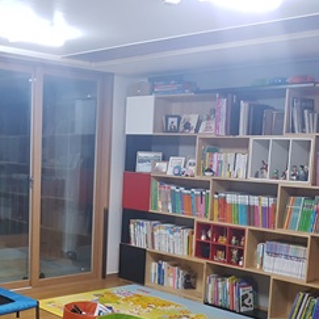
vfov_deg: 33.1
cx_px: 92
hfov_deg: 32.9
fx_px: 532
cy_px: 216
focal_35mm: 51
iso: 200
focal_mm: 4.2
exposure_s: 1/24
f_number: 1.7
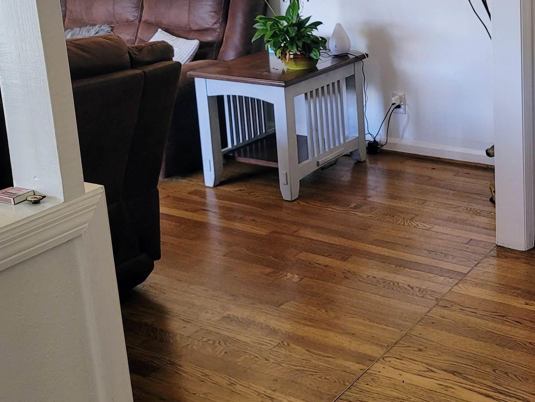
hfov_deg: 34.7
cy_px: 65
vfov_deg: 27.3
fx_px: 804
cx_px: 484
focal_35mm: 52
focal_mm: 7
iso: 250
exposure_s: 1/120
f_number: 1.8
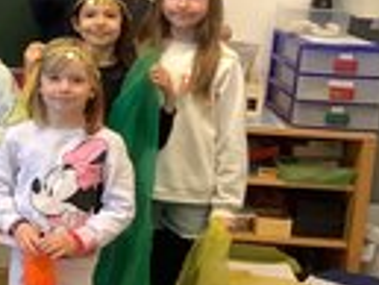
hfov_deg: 18.4
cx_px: -170
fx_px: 1052
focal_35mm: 96
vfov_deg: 15.4
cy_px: 76
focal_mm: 3.3
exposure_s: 1/60
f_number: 2.4
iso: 160
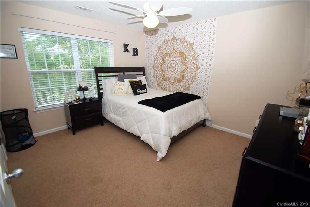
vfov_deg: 77.4
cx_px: 155
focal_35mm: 15
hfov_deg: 100.4
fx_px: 129
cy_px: 104
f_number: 4
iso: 200
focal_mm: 10
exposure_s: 1/60
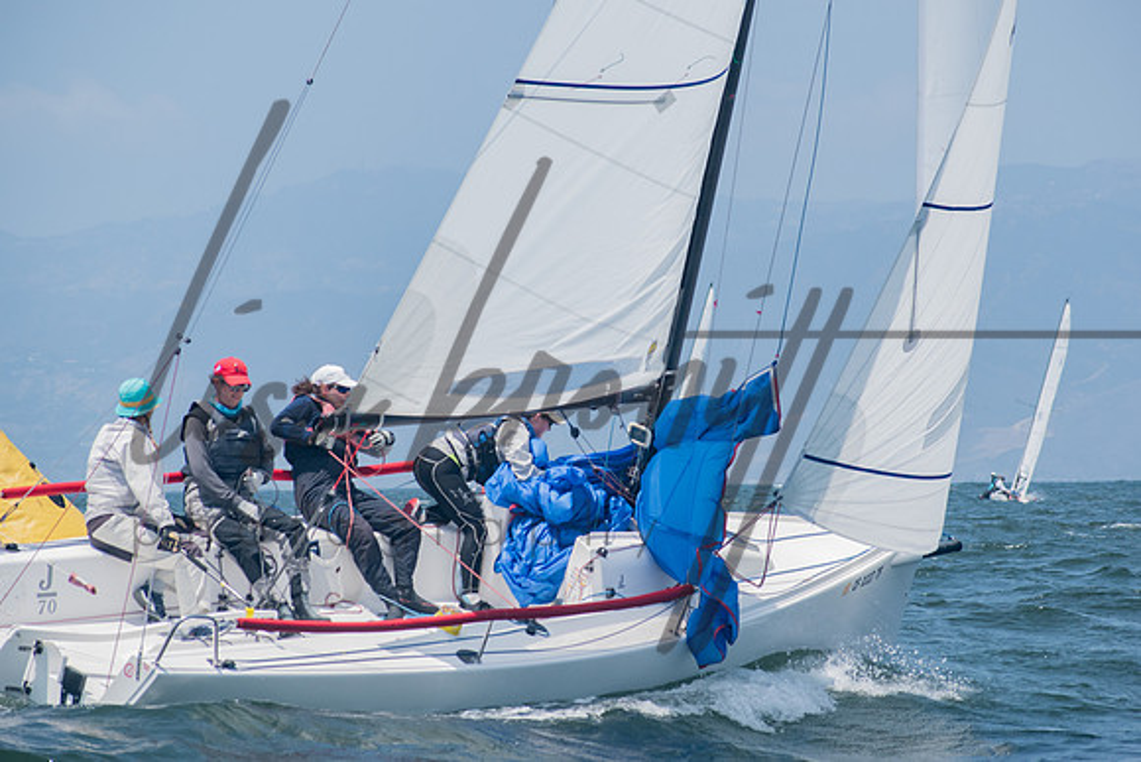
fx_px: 7150
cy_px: 380
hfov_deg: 9.1
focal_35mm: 226
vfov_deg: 6.1
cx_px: 594
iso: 400
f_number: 8
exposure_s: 1/1250
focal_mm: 140
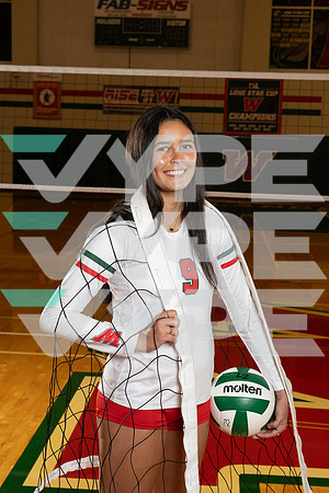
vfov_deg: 38.2
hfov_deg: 26.0
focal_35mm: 52
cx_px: 164
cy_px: 246
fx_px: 713
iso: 1250
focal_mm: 52
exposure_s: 1/250
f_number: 8
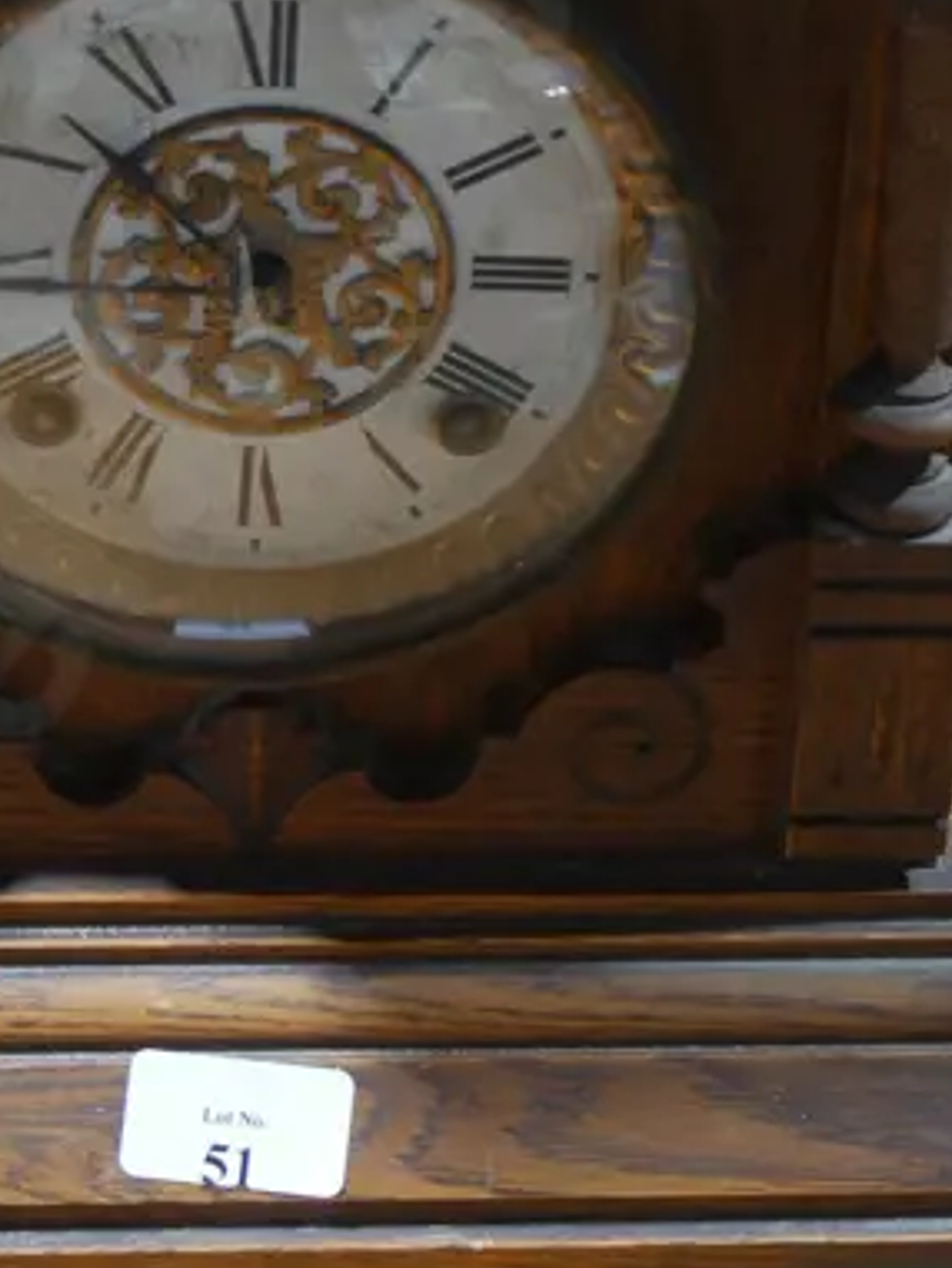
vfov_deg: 18.9
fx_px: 3738
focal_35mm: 102
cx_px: 403
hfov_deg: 14.5
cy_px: 126
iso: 800
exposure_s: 1/60
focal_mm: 19
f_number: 4.1
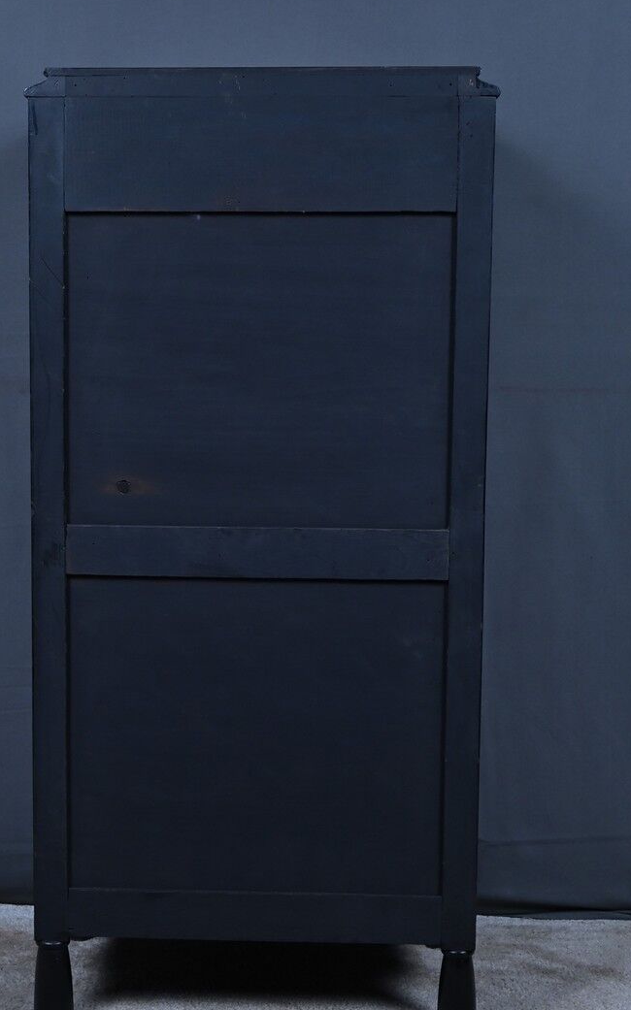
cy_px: 553
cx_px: 263
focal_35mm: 41
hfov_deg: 31.5
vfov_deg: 48.6
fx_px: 1118
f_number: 10
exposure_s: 1/125
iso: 500
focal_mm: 34.5
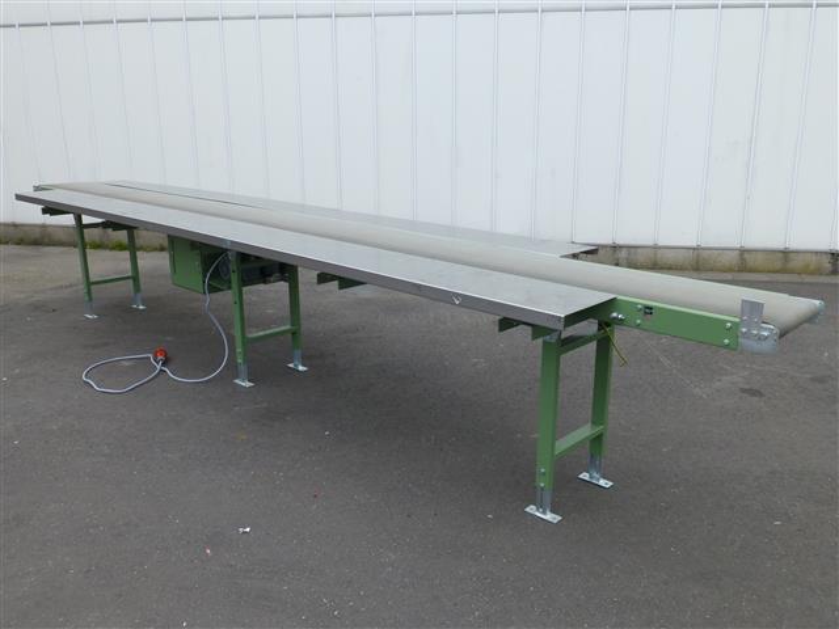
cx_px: 420
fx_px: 727
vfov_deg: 46.8
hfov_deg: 60.0
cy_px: 314
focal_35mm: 30
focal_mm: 5.4
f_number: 3.6
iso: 100
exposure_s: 1/125
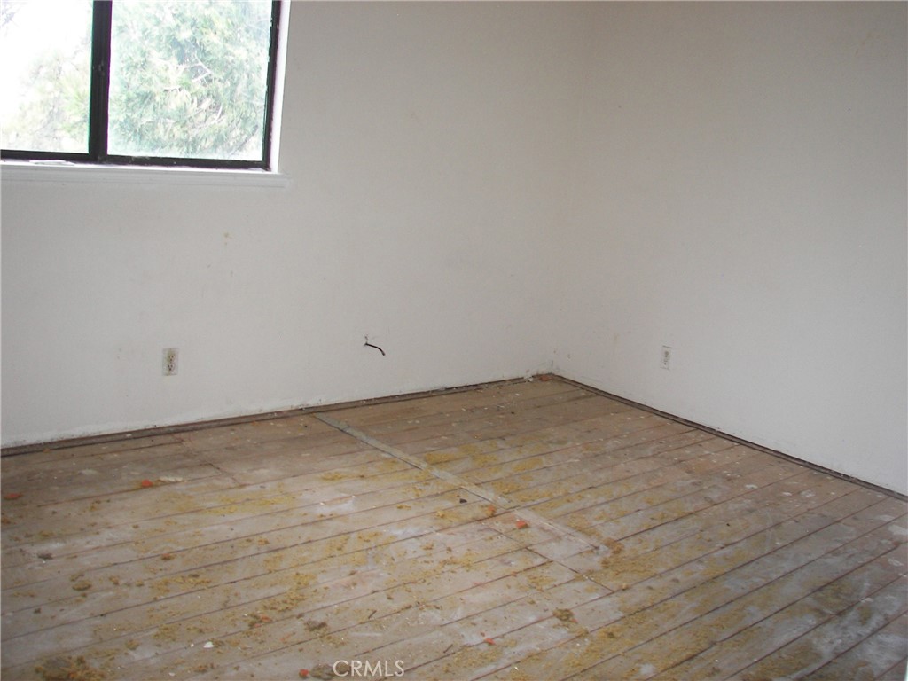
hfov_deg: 51.4
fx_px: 944
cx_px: 454
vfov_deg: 39.7
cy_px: 340
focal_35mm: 36
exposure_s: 1/30
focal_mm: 6
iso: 100
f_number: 2.8
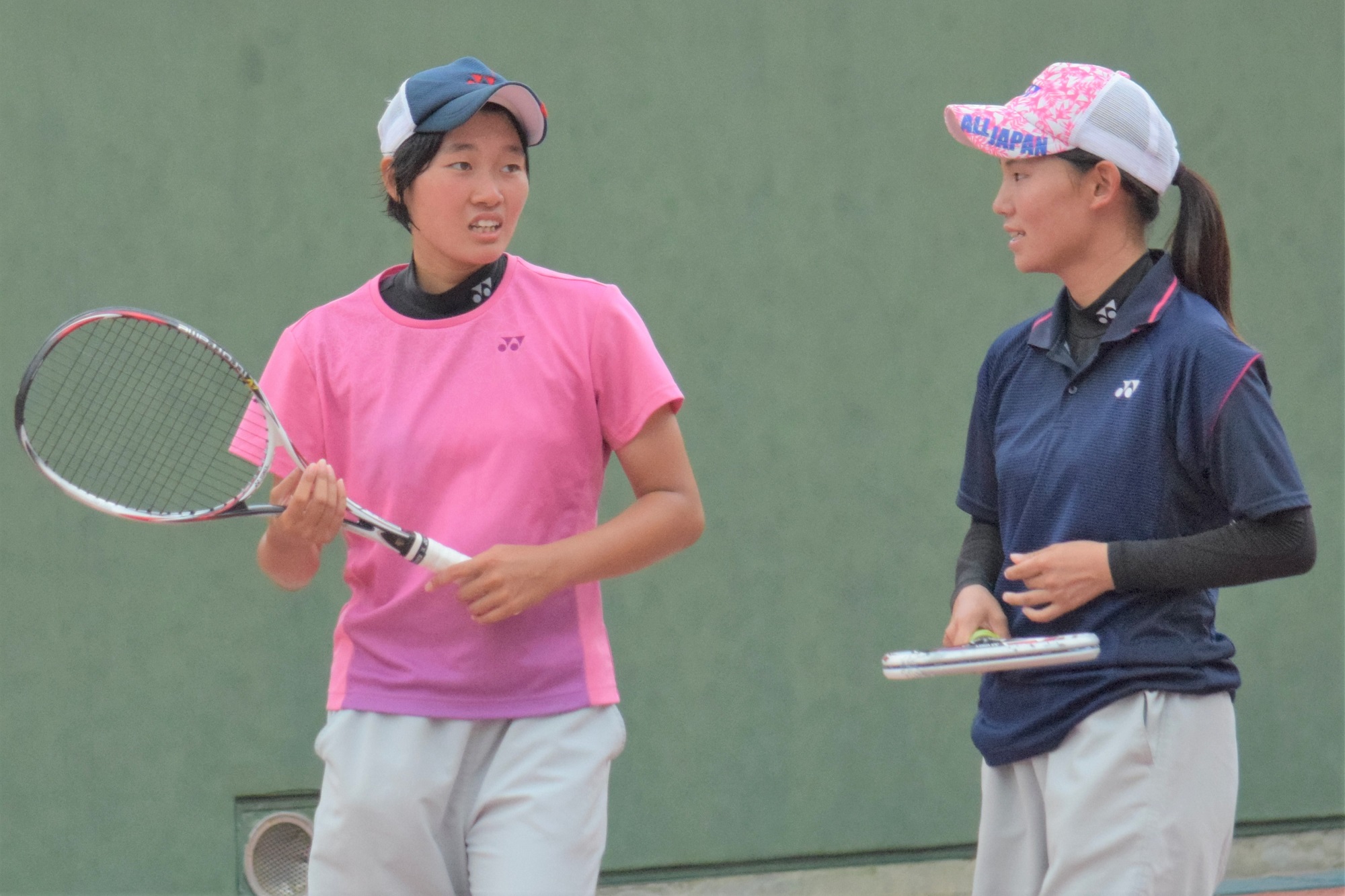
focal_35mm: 174
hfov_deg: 11.8
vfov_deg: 7.9
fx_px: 6500
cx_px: 672
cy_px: 448
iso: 2500
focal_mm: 116
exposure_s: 1/2000
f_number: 4.8
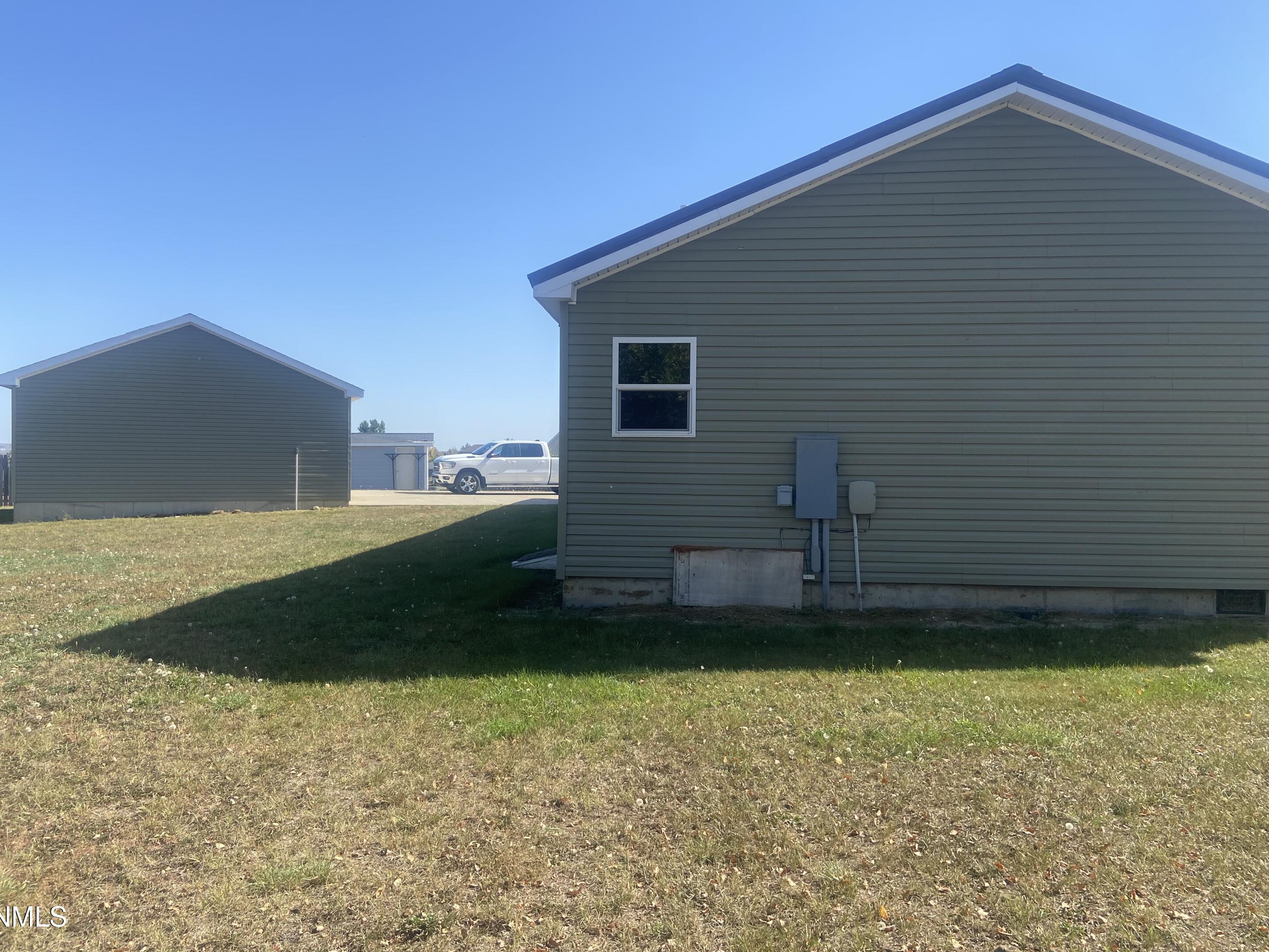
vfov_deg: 51.4
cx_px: 626
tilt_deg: -1.5
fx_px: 990
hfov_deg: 65.3
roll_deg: -0.8
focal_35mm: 27
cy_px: 468
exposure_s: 1/1866
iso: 32
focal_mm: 4.25
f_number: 1.8
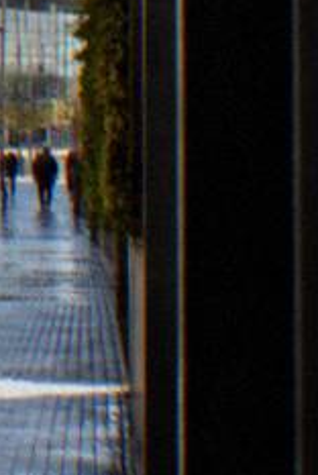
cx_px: -685
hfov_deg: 7.8
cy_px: 59
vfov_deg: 13.6
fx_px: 1981
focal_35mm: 150
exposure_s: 1/400
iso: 500
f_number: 9
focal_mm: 35
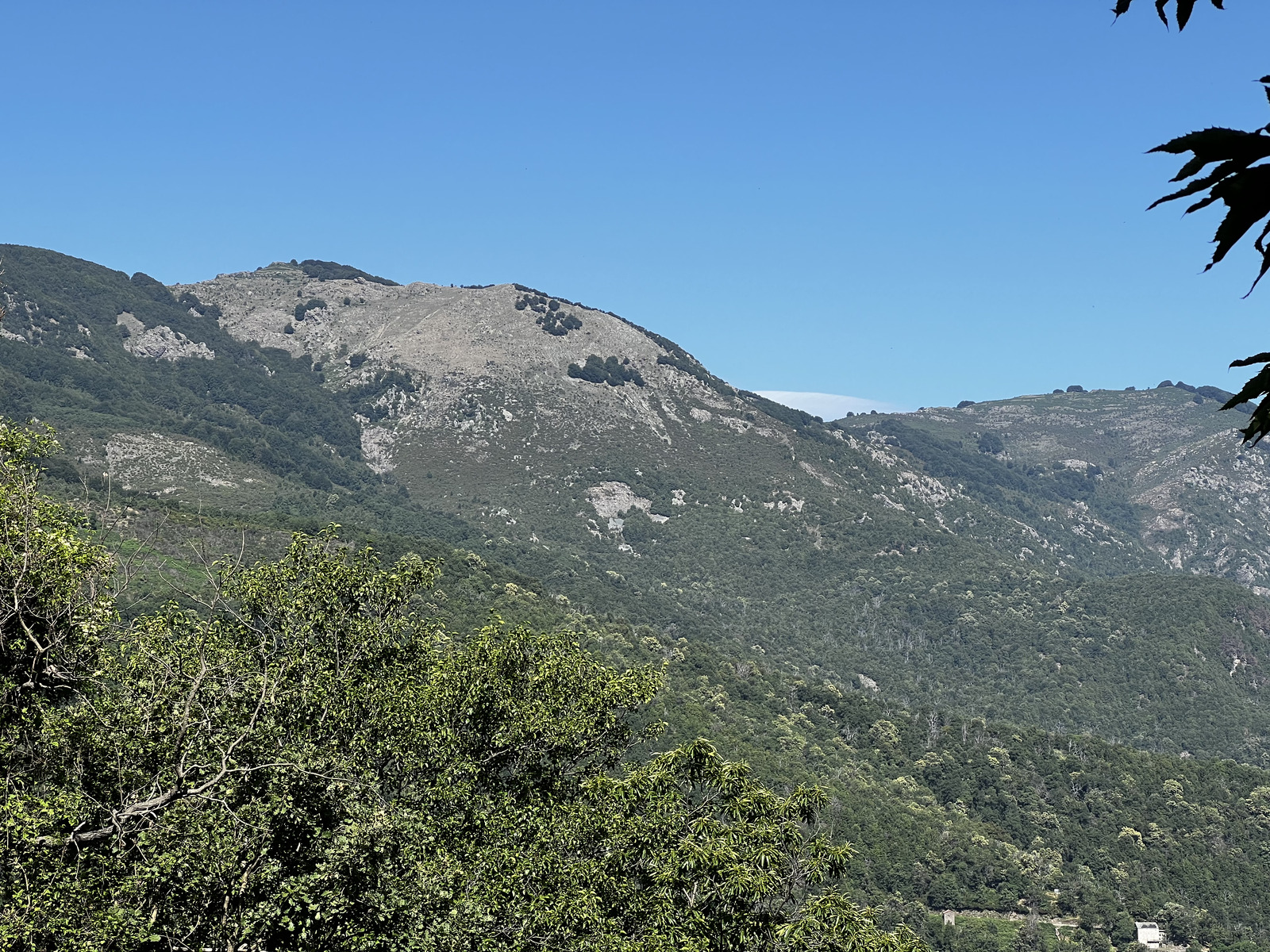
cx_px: 635
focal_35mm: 77
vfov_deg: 19.1
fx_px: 2825
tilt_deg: +4.5
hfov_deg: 25.3
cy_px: 476
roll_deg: -0.3
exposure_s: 1/657
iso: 32
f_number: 2.8
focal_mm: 9
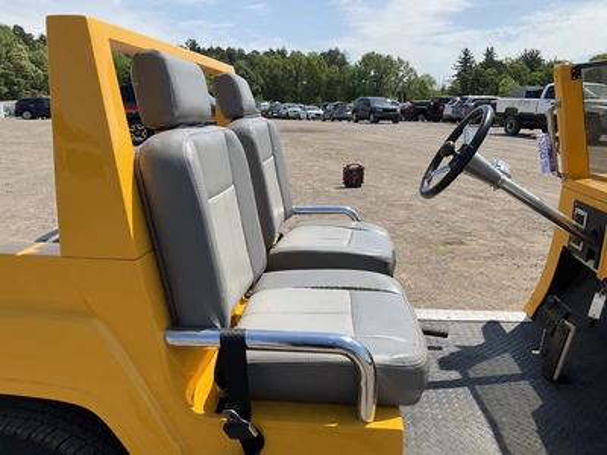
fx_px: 509
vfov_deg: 48.2
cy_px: 228
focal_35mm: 29
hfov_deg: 61.7
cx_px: 304
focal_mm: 3
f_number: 1.8
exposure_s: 1/1912
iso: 25
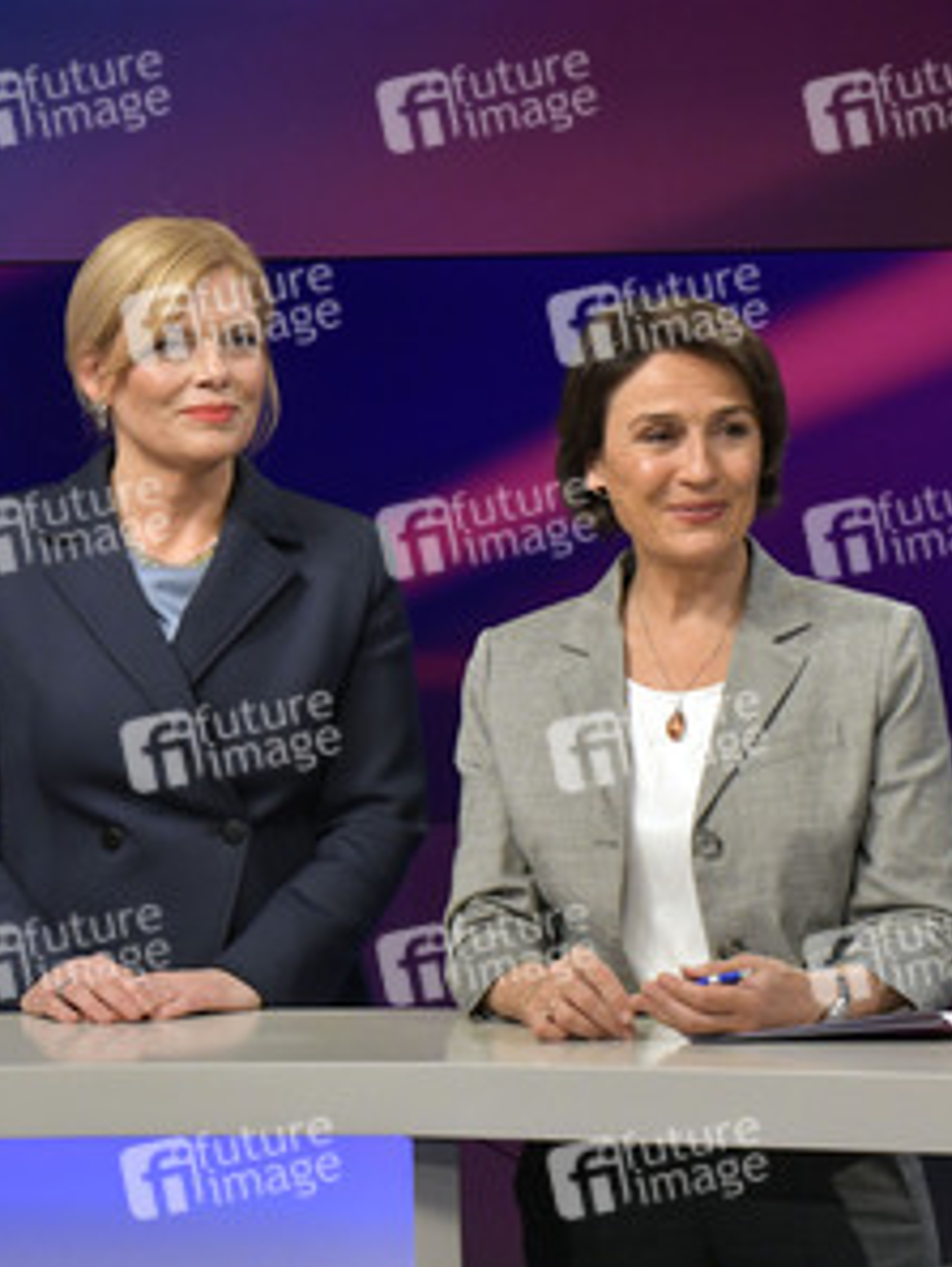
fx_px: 3738
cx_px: 117
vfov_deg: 19.3
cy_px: 636
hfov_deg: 14.4
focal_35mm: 102
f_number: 6.3
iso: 2500
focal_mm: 70
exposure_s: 1/250
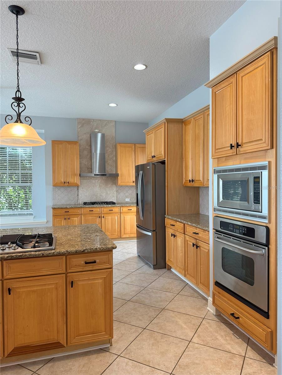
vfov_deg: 71.6
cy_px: 188
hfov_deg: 56.8
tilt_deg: -1.3
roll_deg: +0.2
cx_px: 141
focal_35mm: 24
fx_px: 261
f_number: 1.78
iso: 100
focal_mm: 6.76
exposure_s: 1/120
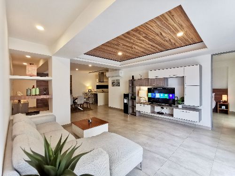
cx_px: 118
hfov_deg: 94.5
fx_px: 109
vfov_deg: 78.1
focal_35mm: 16
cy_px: 88
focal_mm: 2.35
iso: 125
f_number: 2.2
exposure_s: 1/60
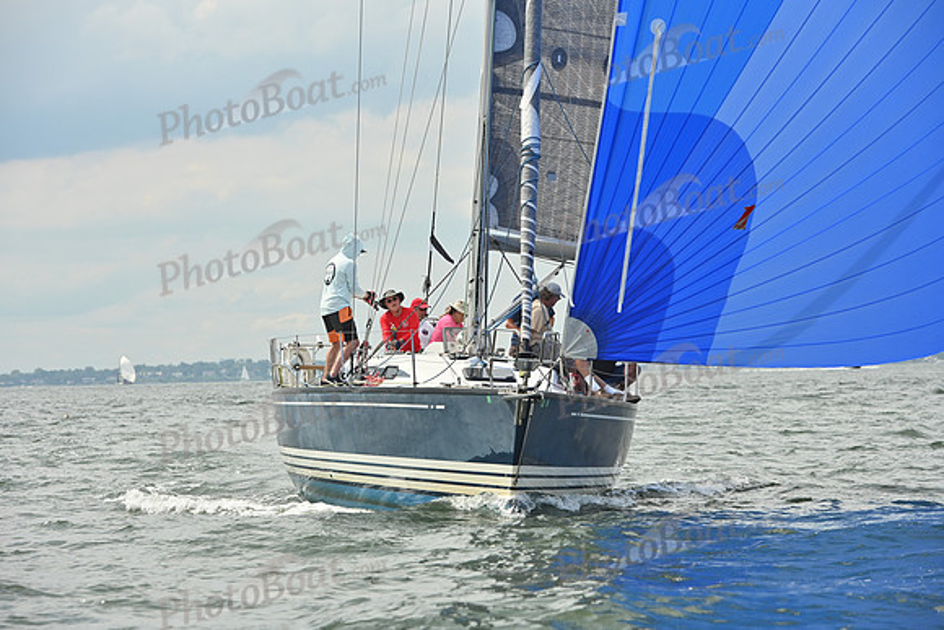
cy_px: 315
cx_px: 472
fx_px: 3934
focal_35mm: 150
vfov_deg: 9.2
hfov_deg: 13.7
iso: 320
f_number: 9
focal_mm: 150
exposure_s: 1/1600
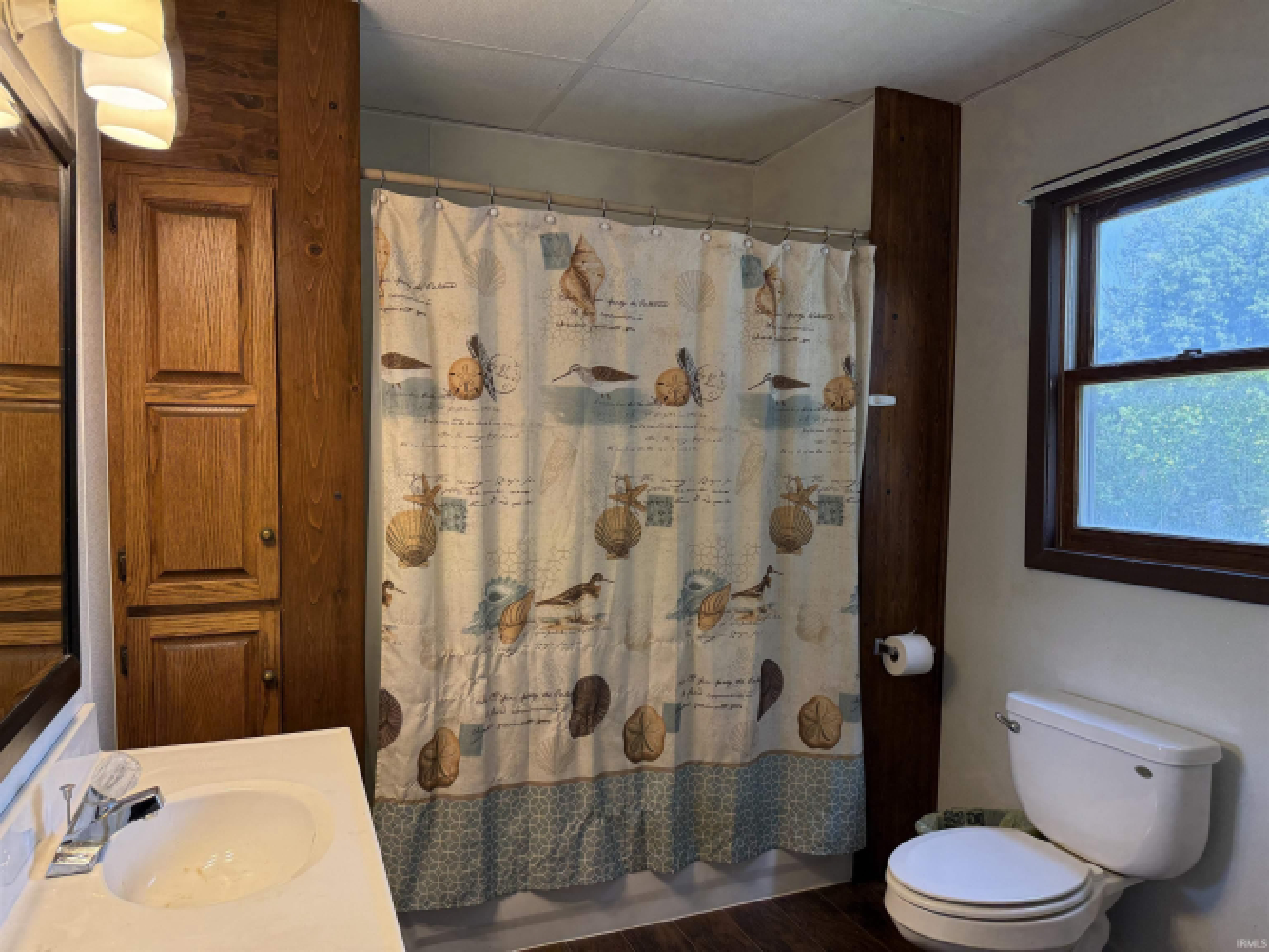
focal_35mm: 24
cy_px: 476
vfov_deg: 56.8
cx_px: 634
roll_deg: -0.5
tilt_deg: -1.7
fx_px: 880
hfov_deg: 71.6
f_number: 1.78
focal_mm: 6.76
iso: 200
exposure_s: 1/120
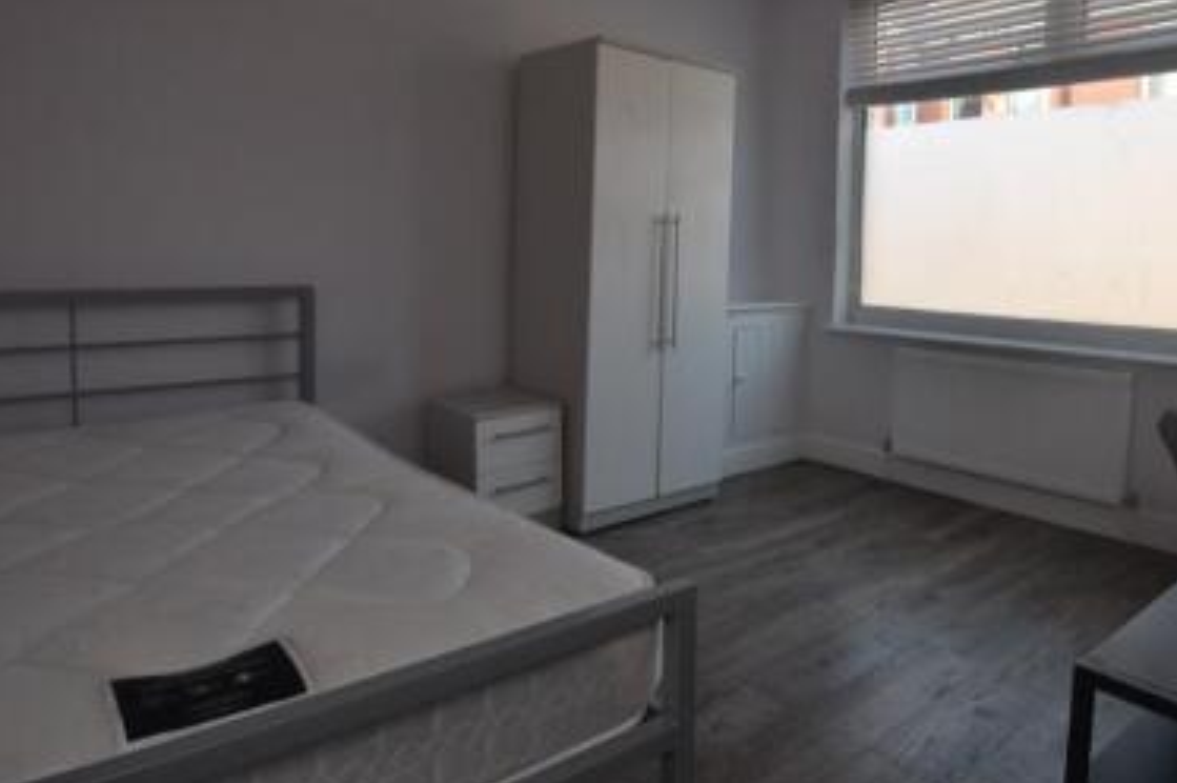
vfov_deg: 54.4
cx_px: 691
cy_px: 292
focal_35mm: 23
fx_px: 751
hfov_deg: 75.5
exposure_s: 1/125
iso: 360
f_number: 5.6
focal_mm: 12
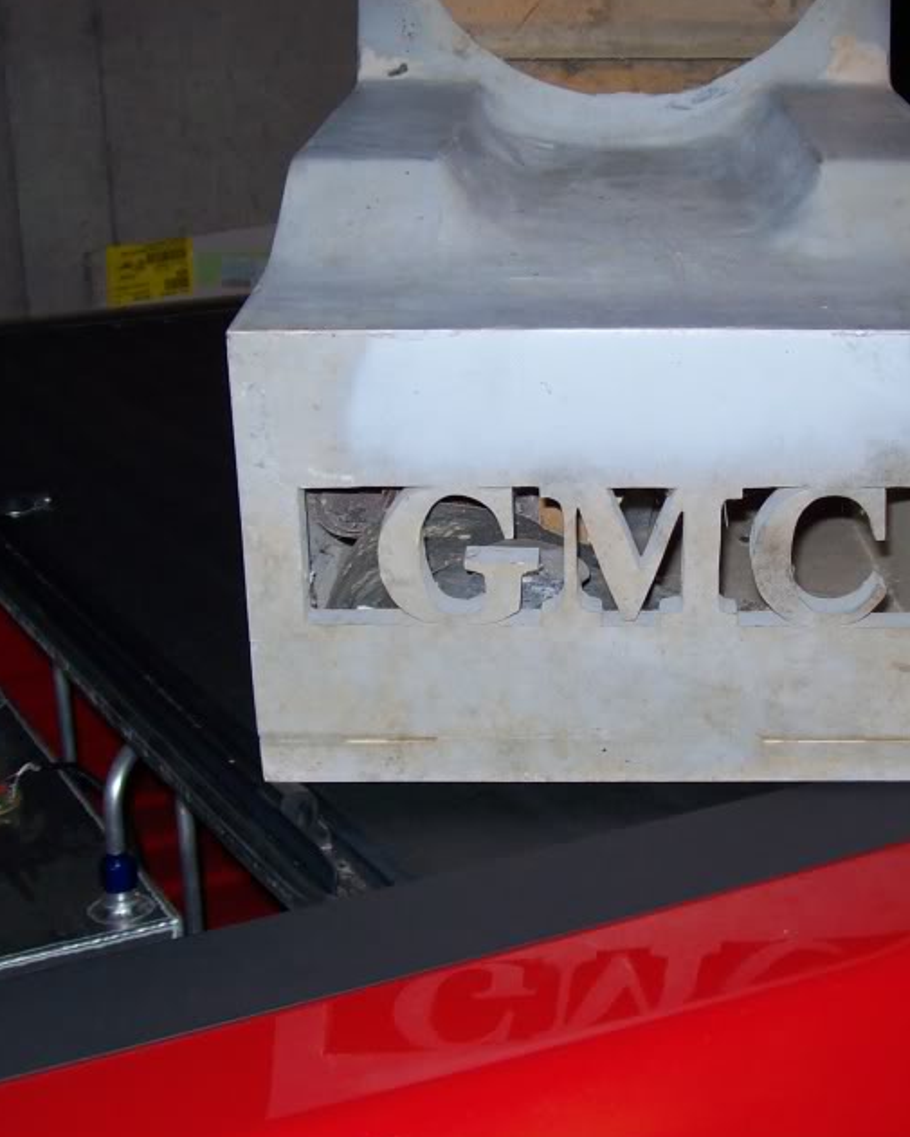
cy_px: 612
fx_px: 1918
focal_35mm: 57
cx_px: 596
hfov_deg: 26.6
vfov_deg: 33.0
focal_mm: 6
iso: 80
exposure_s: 1/64
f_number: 2.7
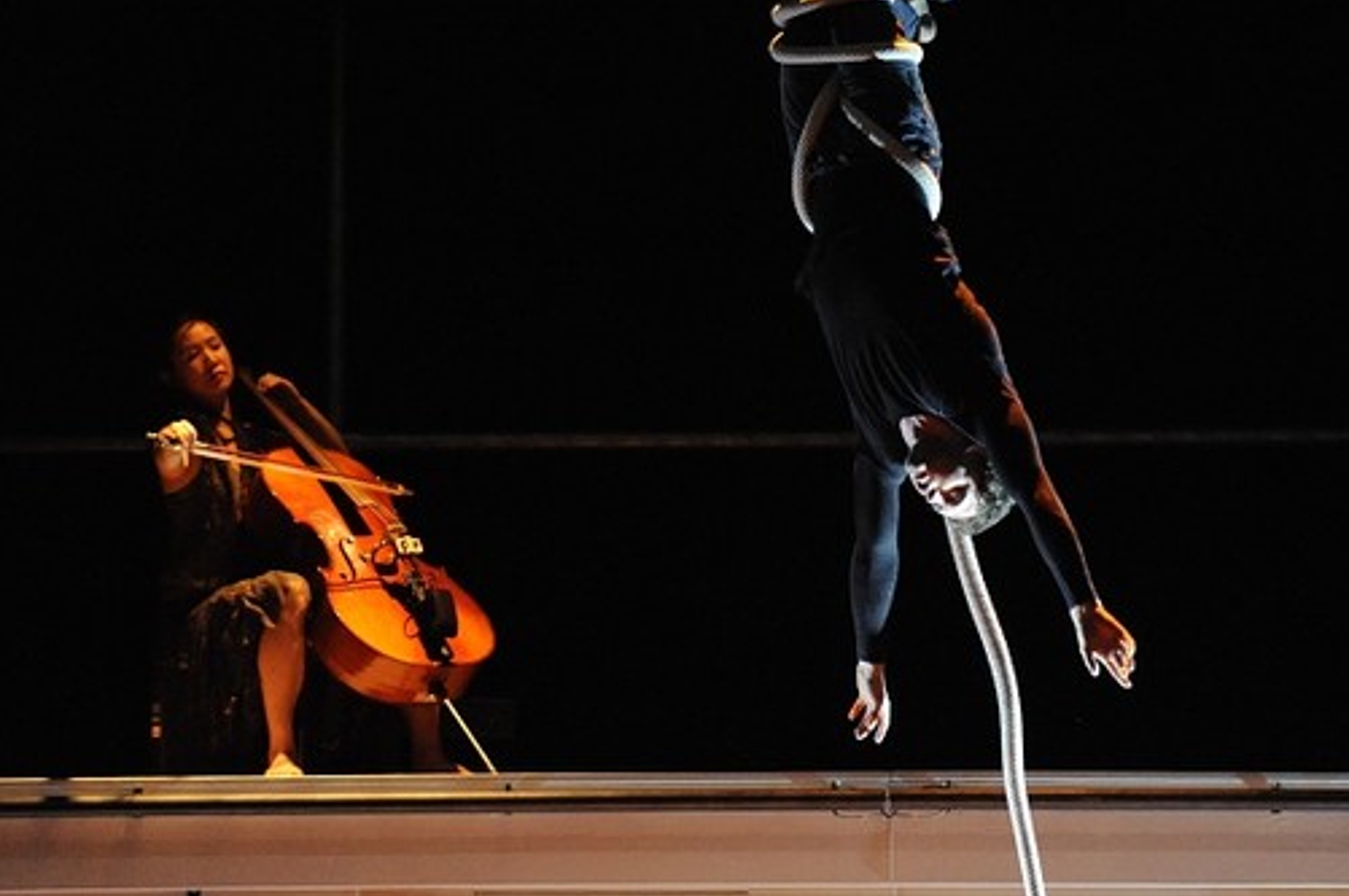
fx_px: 7861
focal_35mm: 210
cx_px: 812
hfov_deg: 9.8
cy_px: 347
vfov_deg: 6.5
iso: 6400
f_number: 2.8
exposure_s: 1/160
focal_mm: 140
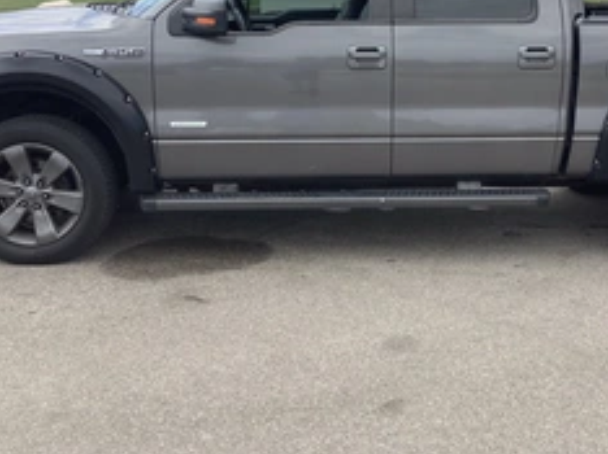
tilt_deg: -8.3
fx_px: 930
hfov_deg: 35.9
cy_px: 106
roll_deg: -1.6
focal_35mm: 53
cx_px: 392
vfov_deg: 27.1
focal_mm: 3.3
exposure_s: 1/886
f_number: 2.4
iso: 25
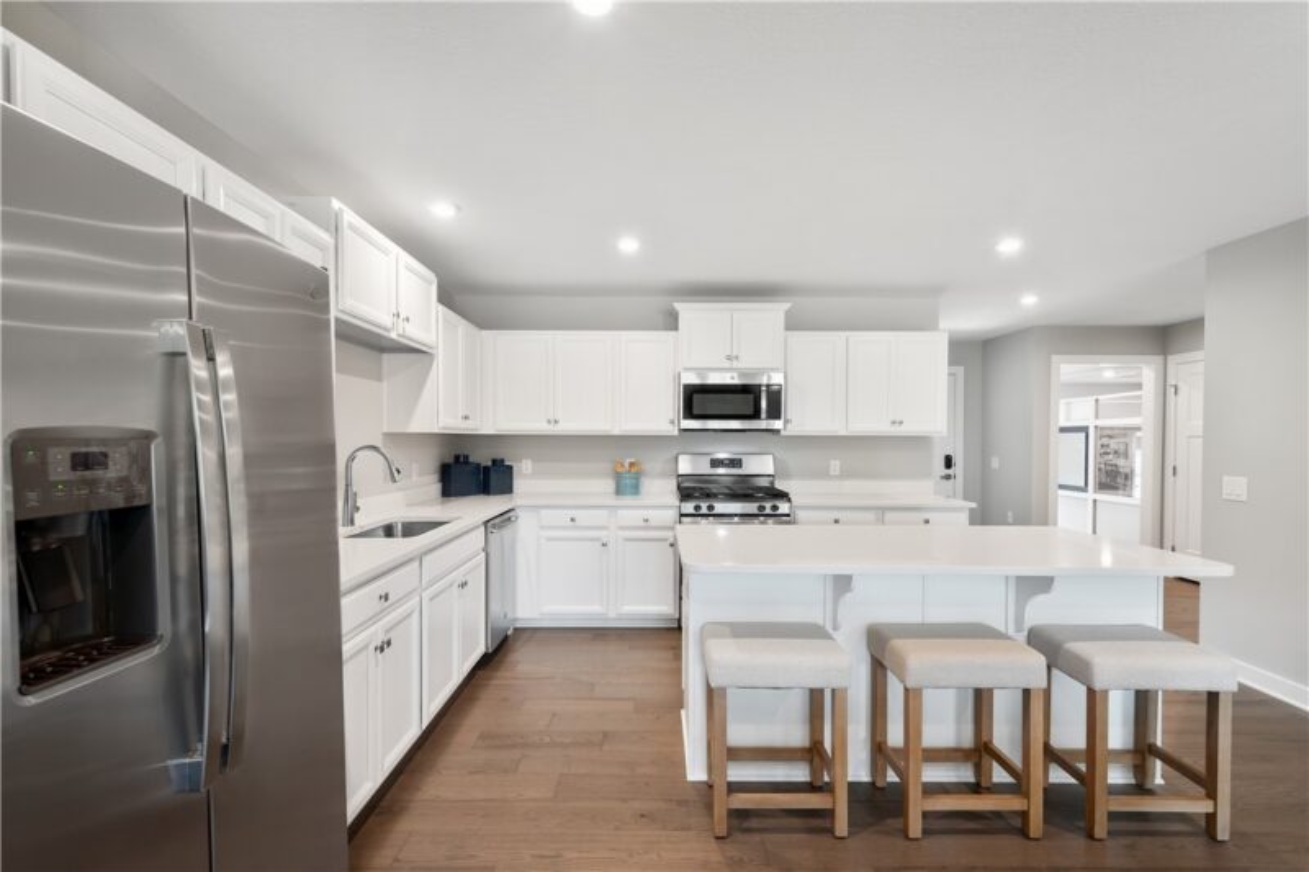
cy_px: 436
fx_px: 545
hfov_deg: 100.4
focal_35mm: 15
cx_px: 654
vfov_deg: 77.3
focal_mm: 10
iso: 400
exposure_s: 1/4
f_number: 8
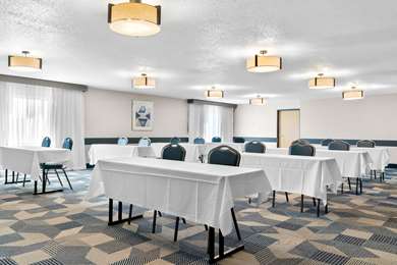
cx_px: 198
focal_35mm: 24
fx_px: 265
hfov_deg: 73.7
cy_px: 132
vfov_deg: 53.1
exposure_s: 2.5
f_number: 10
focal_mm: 24
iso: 400
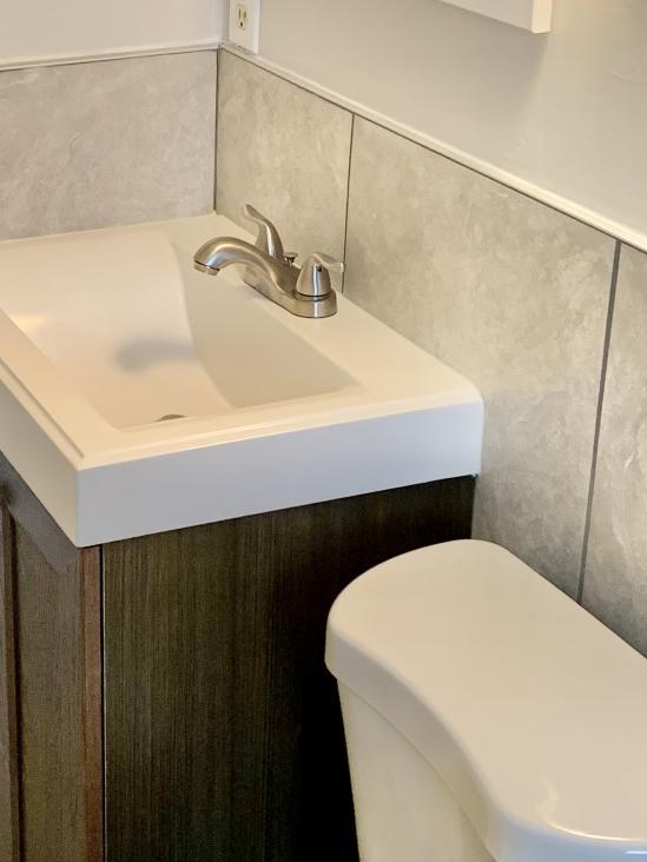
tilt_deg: -21.9
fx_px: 1769
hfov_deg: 20.3
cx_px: 54
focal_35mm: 71
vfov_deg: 27.3
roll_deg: +0.4
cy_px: 338
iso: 125
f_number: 1.8
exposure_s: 1/60
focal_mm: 4.25
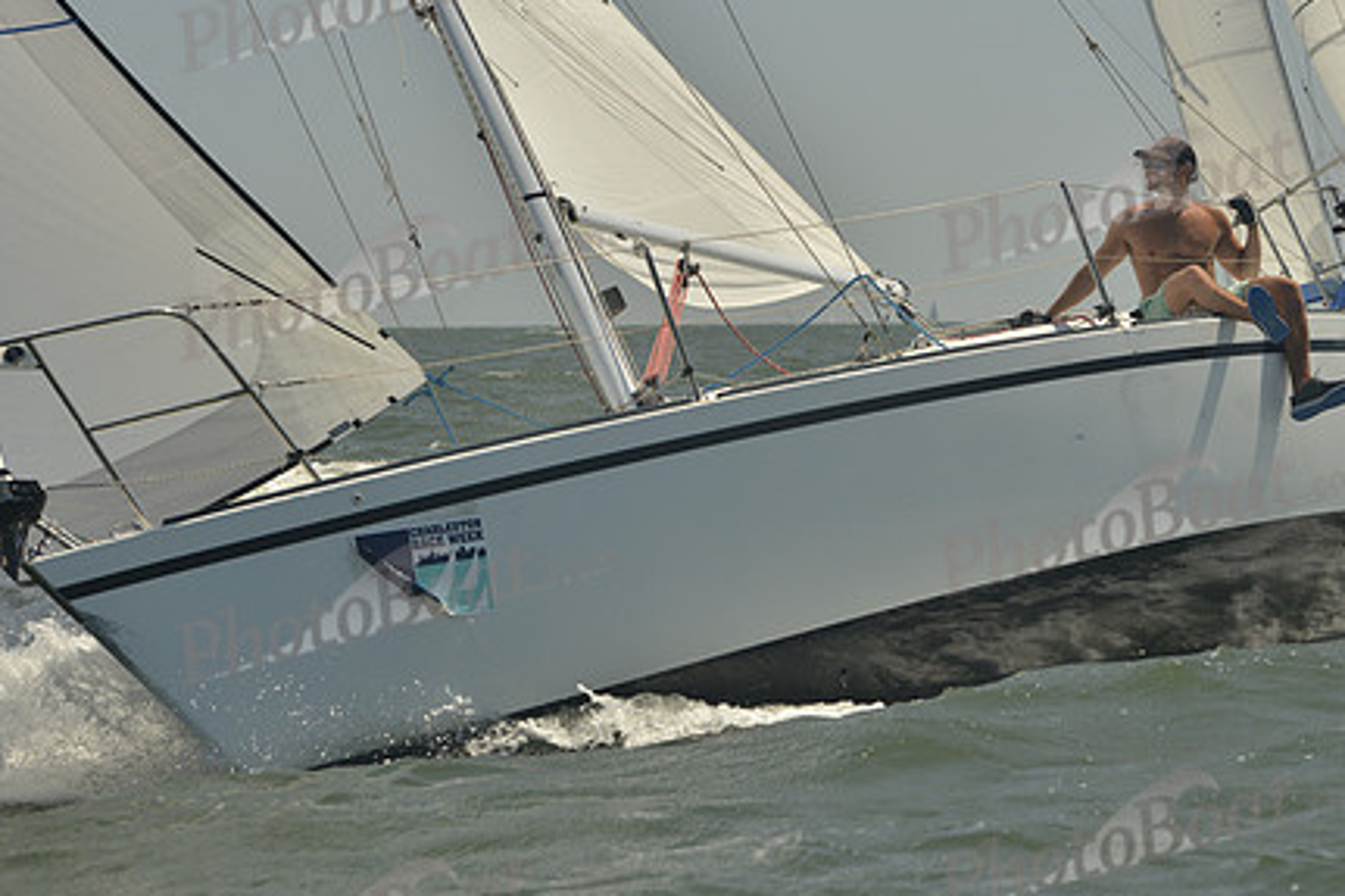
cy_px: 398
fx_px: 5527
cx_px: 780
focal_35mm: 148
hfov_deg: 13.9
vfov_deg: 9.3
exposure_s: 1/1000
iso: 280
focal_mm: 110
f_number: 8
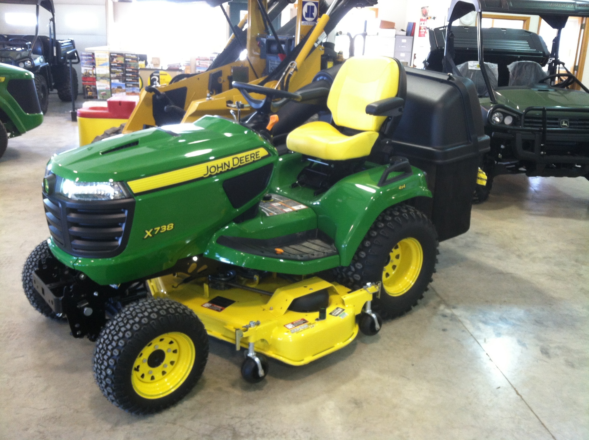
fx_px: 595
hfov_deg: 52.7
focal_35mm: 35
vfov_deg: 40.6
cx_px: 294
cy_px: 220
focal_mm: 3.85
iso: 125
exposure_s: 1/15
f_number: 2.8
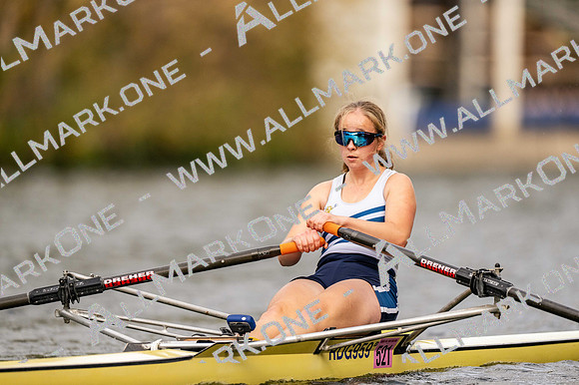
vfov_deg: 2.3
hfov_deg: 3.4
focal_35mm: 600
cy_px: 192
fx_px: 9646
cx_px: 290
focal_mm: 600
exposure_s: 1/2500
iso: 720
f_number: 4
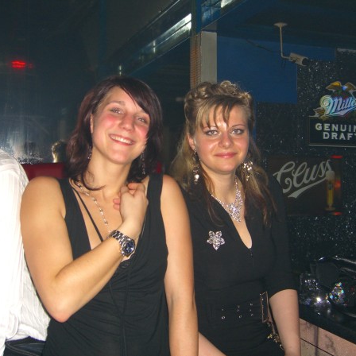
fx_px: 524
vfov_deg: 37.6
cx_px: 167
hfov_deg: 37.5
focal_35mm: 45
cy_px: 178
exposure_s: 1/60
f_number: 2.8
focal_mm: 7.9
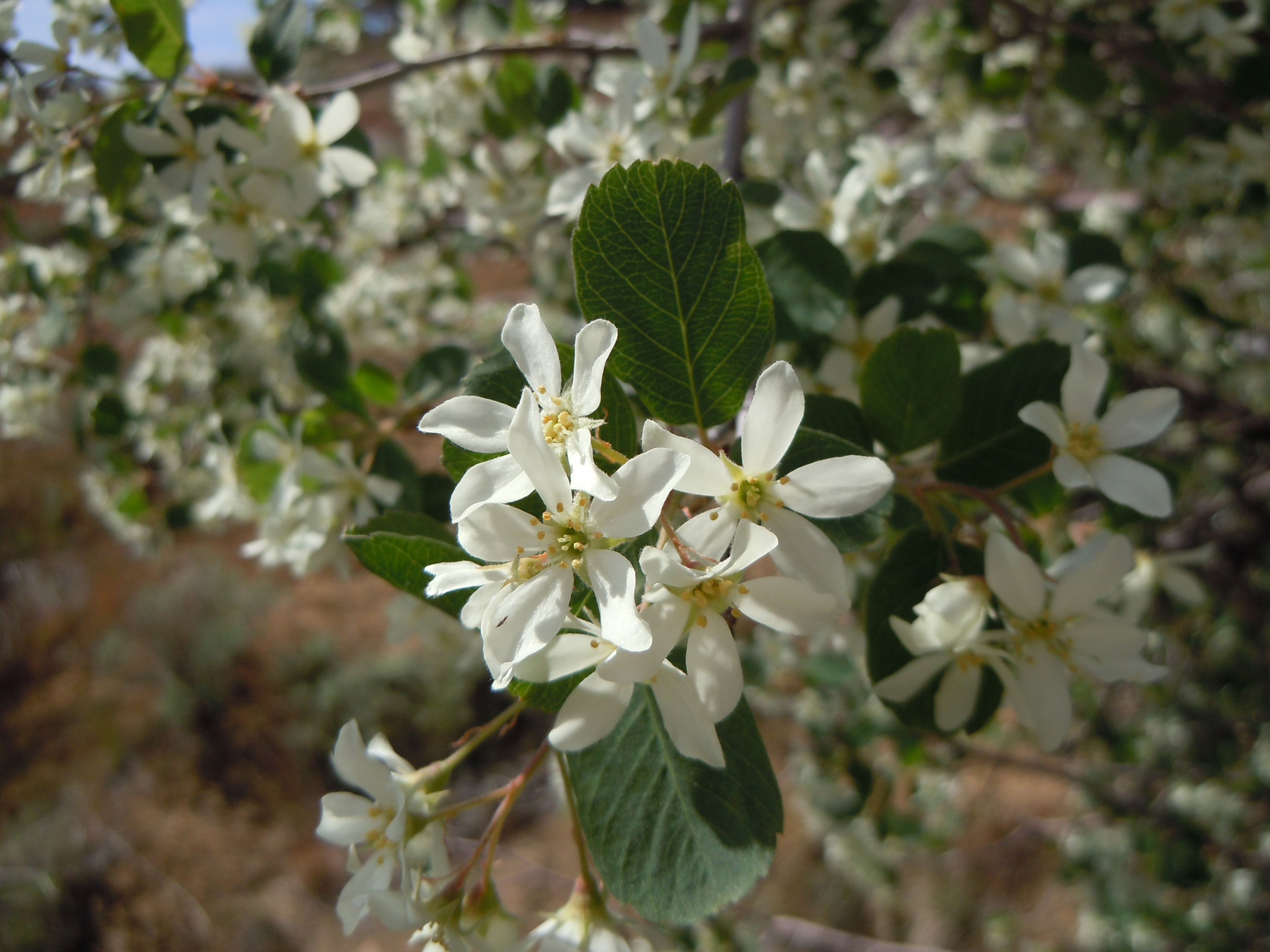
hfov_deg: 60.0
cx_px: 635
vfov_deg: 46.8
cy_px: 476
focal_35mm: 30
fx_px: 1101
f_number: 7
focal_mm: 5.4
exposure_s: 1/400
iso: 100
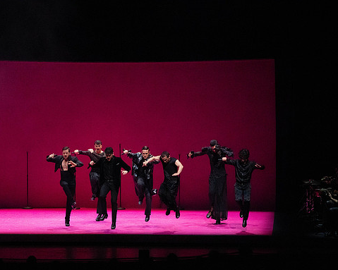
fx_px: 1580
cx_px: 186
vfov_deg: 9.8
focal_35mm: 158
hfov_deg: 12.2
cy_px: 135
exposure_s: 1/400
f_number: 9
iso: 25600
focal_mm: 139
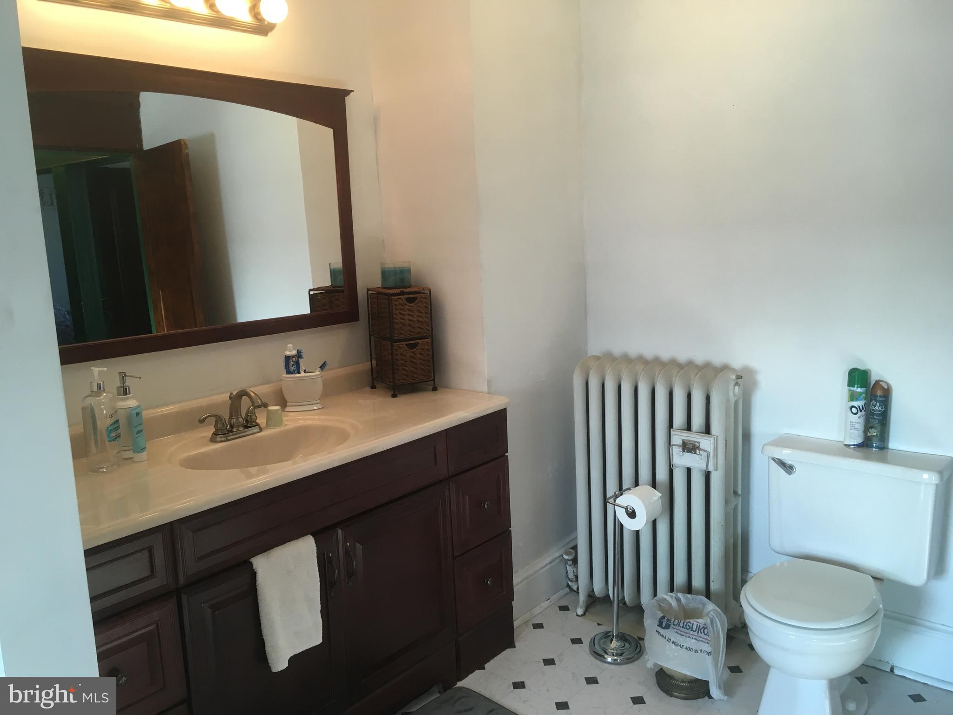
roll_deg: +1.9
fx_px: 798
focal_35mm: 29
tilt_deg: -10.8
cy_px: 358
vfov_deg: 48.2
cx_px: 476
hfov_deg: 61.7
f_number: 2.2
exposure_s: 1/40
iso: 25
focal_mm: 4.15
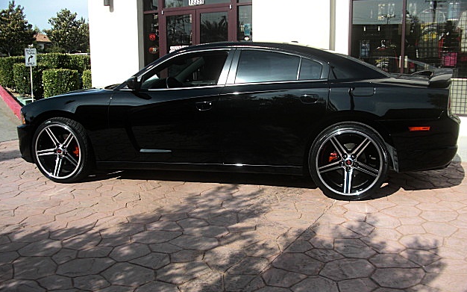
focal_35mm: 39
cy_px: 161
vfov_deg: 32.7
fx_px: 496
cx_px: 236
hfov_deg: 50.4
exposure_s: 1/500
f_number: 2.8
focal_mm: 6.3
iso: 50
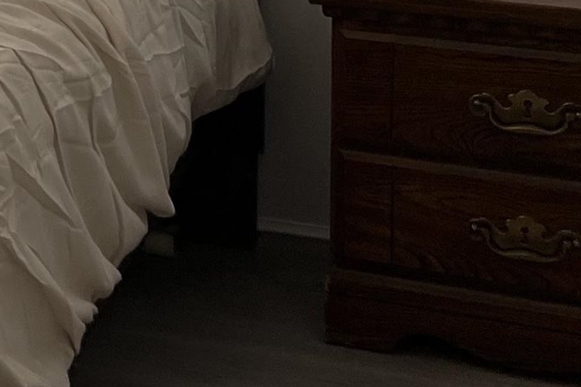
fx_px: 1985
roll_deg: +2.9
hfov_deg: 14.8
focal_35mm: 123
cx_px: -424
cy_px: -299
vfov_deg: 10.5
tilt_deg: -8.3
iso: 64
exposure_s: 1/140
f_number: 1.5
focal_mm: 5.7
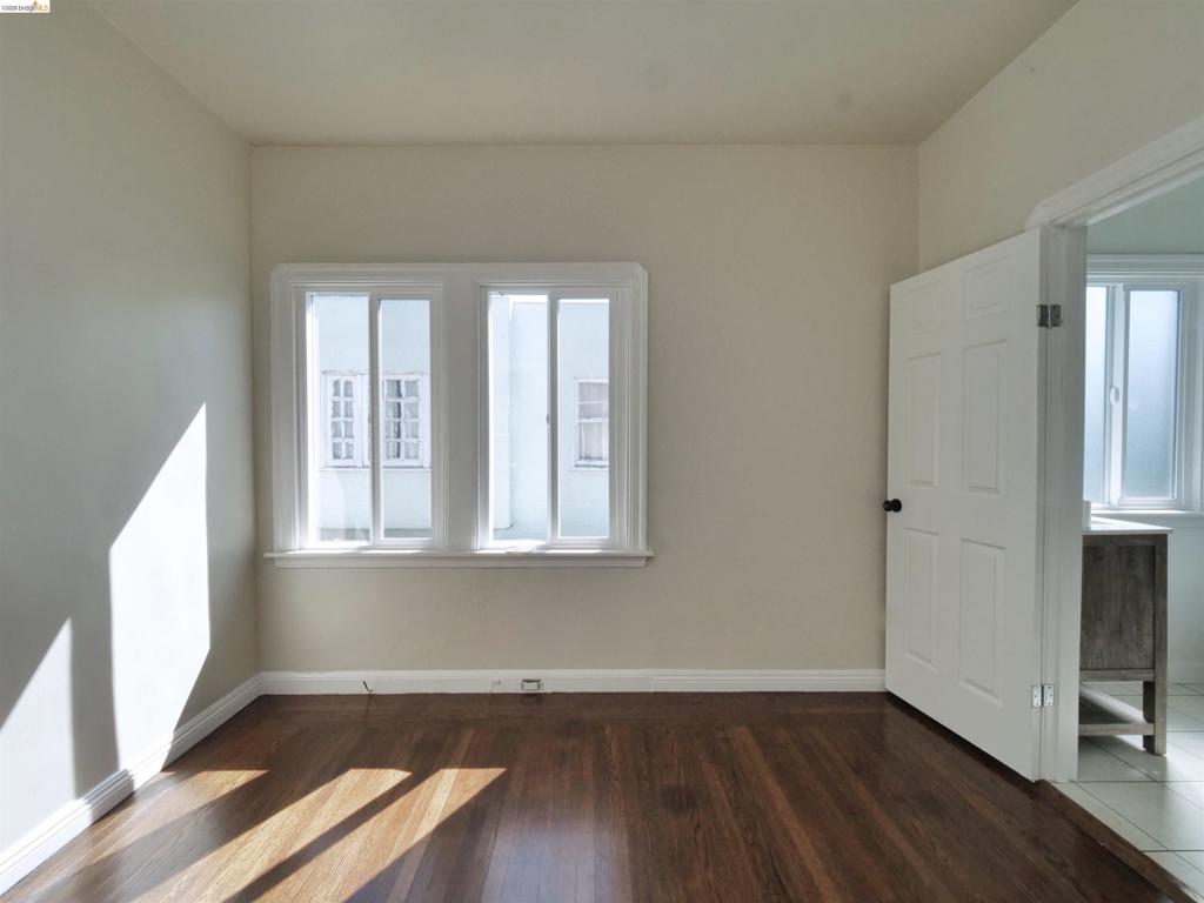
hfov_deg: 102.1
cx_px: 602
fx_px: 487
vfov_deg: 85.7
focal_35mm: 14
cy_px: 452
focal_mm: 7
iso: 800
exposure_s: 1/160
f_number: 13
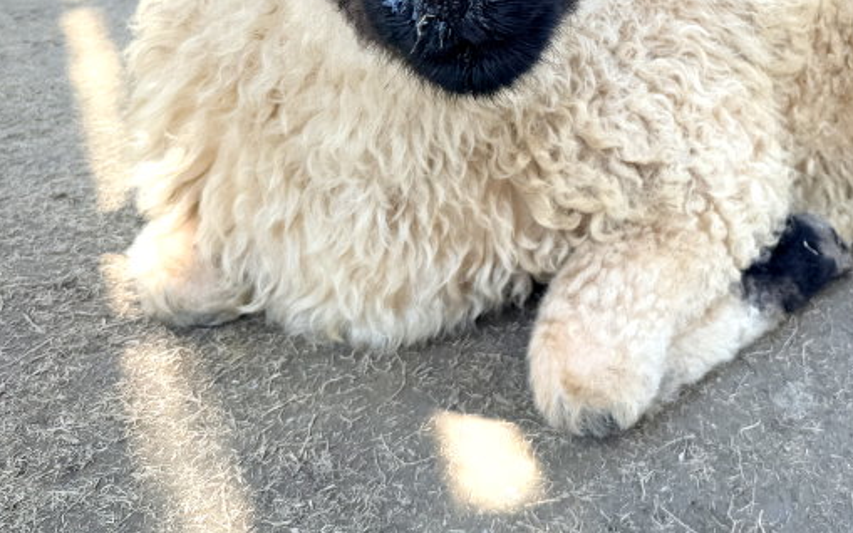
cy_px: -59
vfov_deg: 22.6
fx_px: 1255
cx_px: 654
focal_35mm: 54
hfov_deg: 36.5
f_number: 1.78
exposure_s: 1/445
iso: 80
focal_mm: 6.76
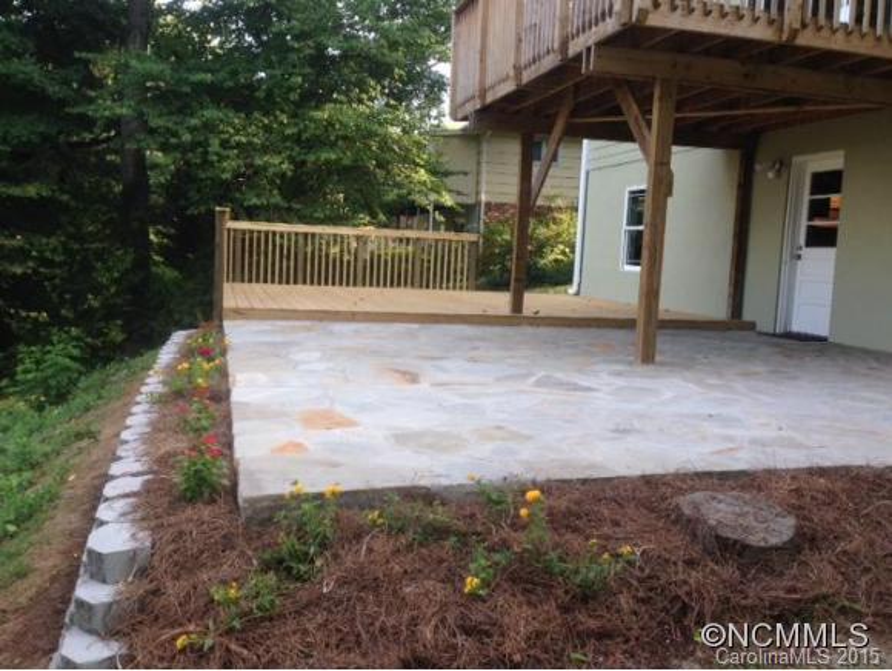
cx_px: 446
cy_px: 336
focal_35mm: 33
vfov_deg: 43.0
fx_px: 851
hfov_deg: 55.3
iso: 50
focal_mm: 4.12
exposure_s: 1/120
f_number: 2.4
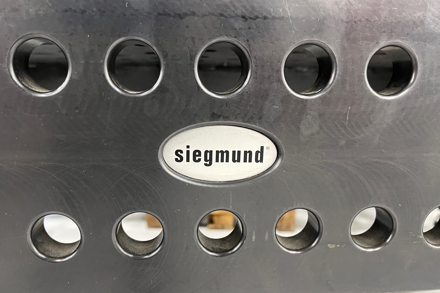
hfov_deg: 65.5
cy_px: 161
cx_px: 214
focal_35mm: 28
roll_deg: +0.2
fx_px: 342
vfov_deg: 46.3
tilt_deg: -11.6
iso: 400
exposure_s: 1/50
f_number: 1.6
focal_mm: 5.1
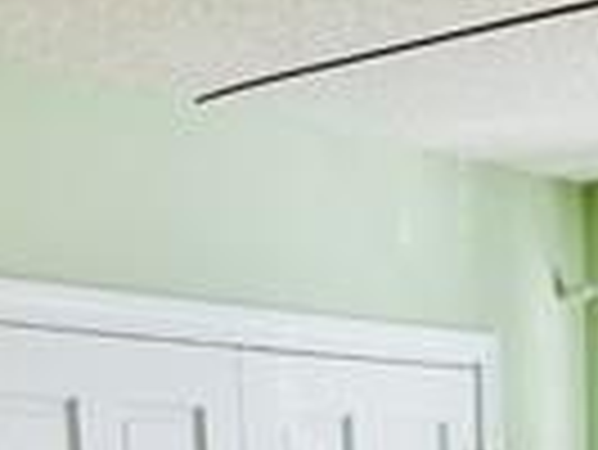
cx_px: 387
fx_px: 2161
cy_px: 999
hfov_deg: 15.7
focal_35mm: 125
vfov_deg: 10.5
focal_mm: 4.2
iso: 50
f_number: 1.7
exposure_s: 1/284
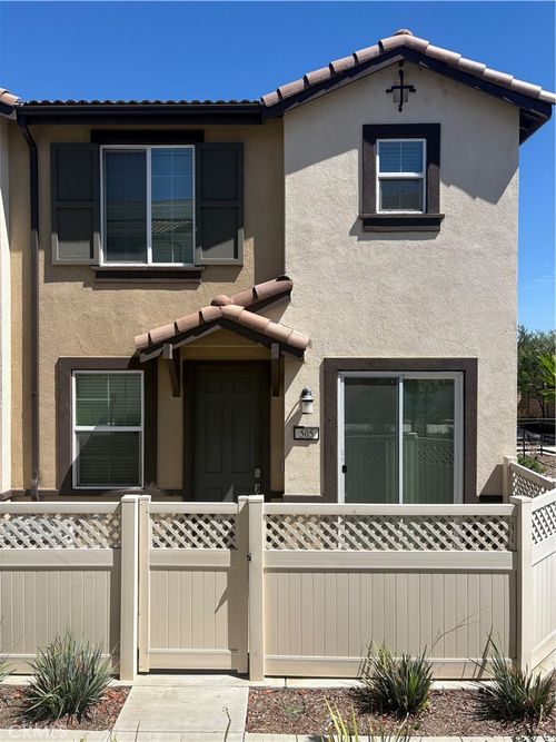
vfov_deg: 67.3
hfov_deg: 53.0
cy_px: 371
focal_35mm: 26
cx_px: 278
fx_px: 557
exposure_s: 1/4065
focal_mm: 5.96
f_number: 1.6
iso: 50
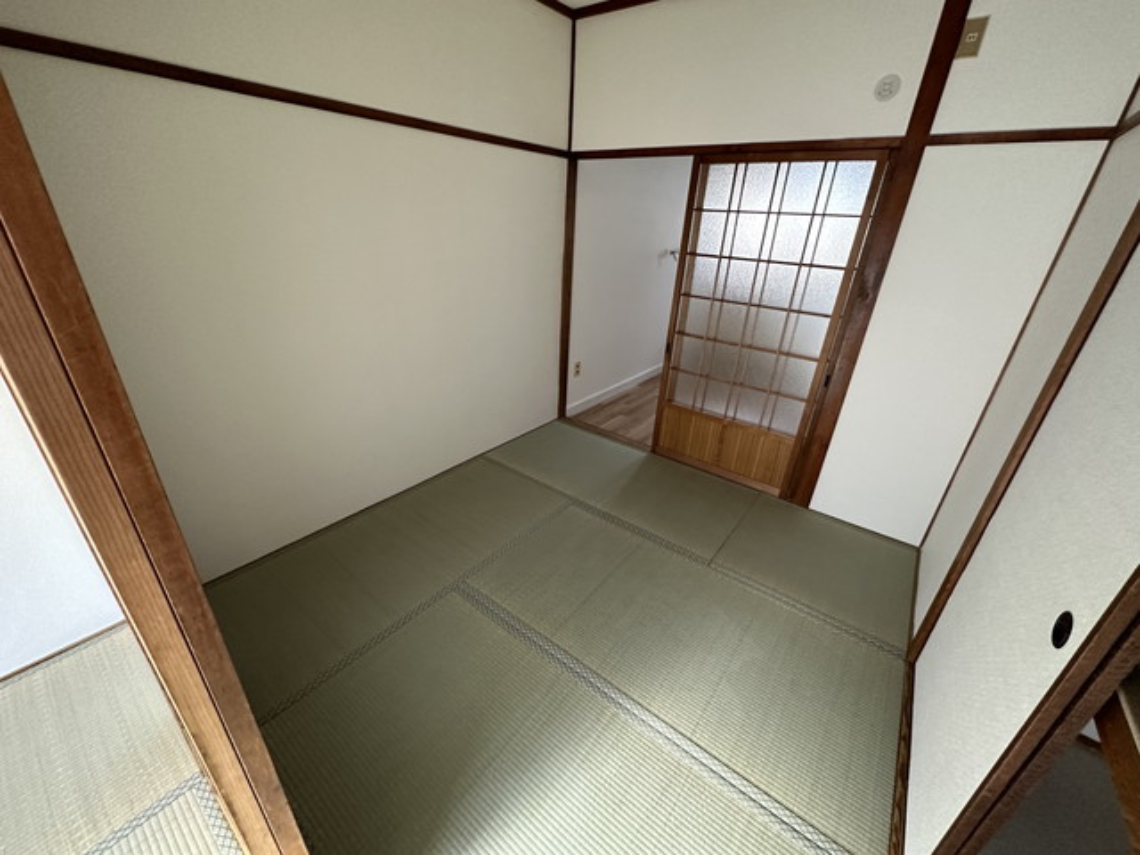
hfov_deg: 102.1
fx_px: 461
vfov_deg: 85.7
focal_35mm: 14
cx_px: 570
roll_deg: -1.5
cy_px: 428
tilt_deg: -23.3
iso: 320
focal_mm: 2.22
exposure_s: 1/96
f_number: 2.2
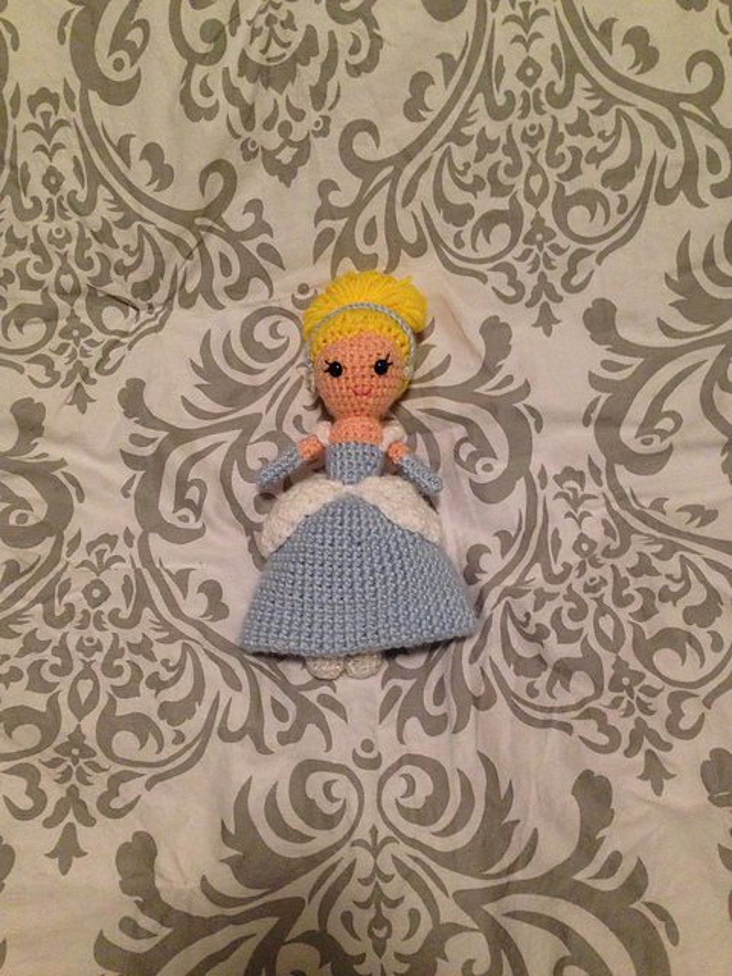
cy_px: 488
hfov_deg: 42.9
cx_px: 366
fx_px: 930
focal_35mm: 33
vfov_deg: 55.4
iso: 400
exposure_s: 1/17
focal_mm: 4.12
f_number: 2.4
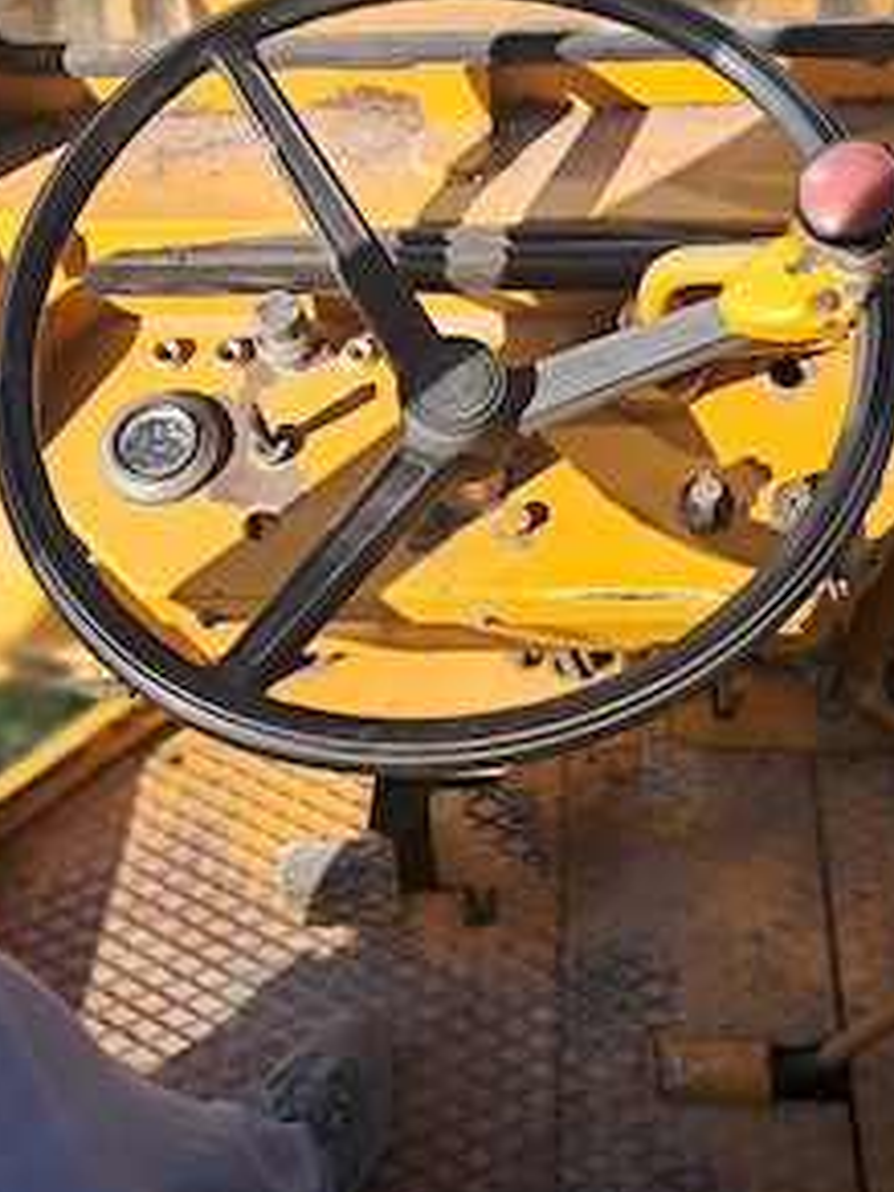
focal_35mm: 37
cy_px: 502
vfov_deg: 49.9
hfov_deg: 38.6
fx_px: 1274
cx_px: 514
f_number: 1.8
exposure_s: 1/323
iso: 50
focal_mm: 4
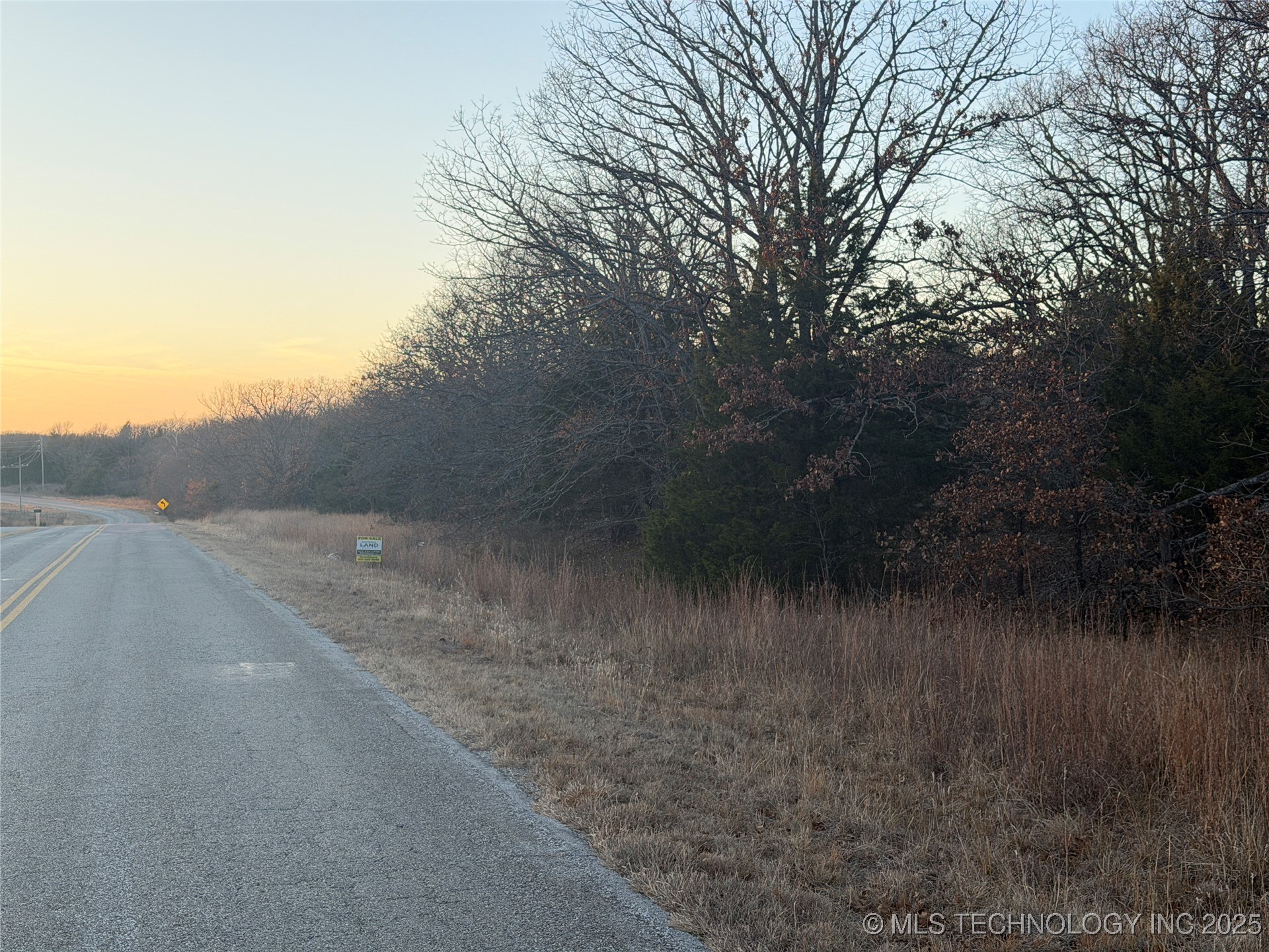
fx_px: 1760
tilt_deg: -1.9
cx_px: 634
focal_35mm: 48
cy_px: 476
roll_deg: +1.0
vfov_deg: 30.3
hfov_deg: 39.7
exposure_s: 1/987
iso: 80
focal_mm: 6.76
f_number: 1.78
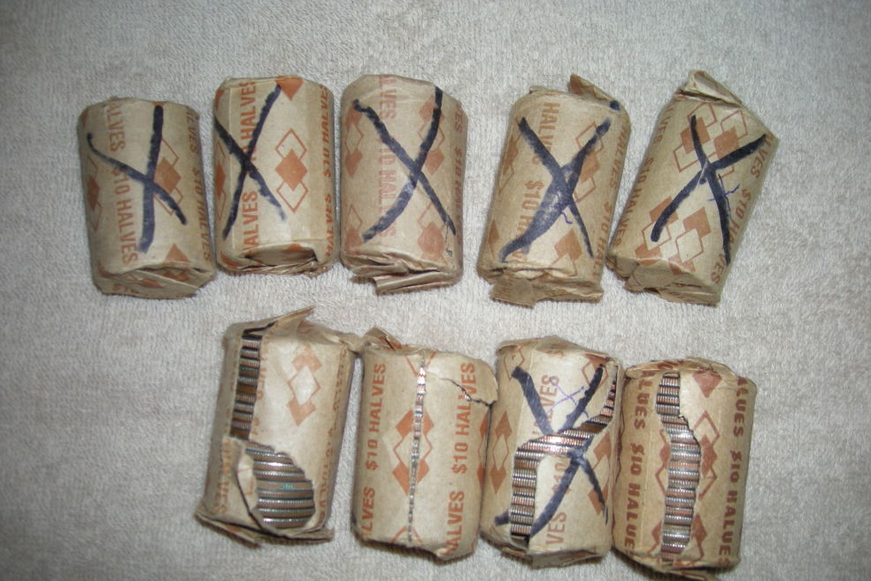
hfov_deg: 51.9
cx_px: 442
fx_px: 895
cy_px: 299
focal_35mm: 37
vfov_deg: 35.9
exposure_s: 1/60
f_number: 5.7
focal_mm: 5.7
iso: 50
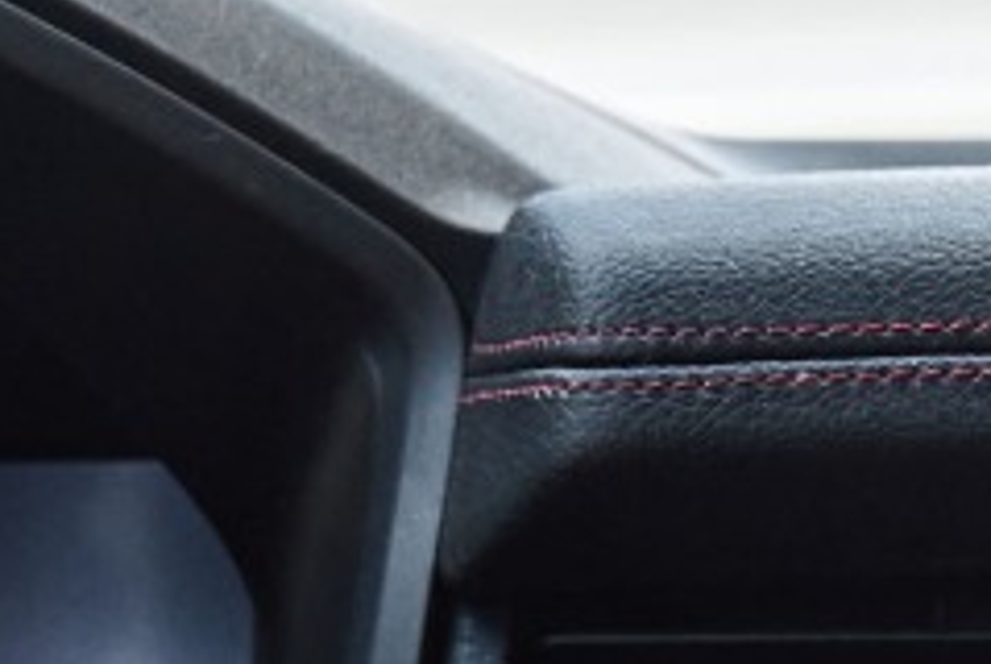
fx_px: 7552
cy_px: 967
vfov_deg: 5.0
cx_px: 2409
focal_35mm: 274
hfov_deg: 7.1
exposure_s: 1/320
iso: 1250
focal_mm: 41
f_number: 4.8
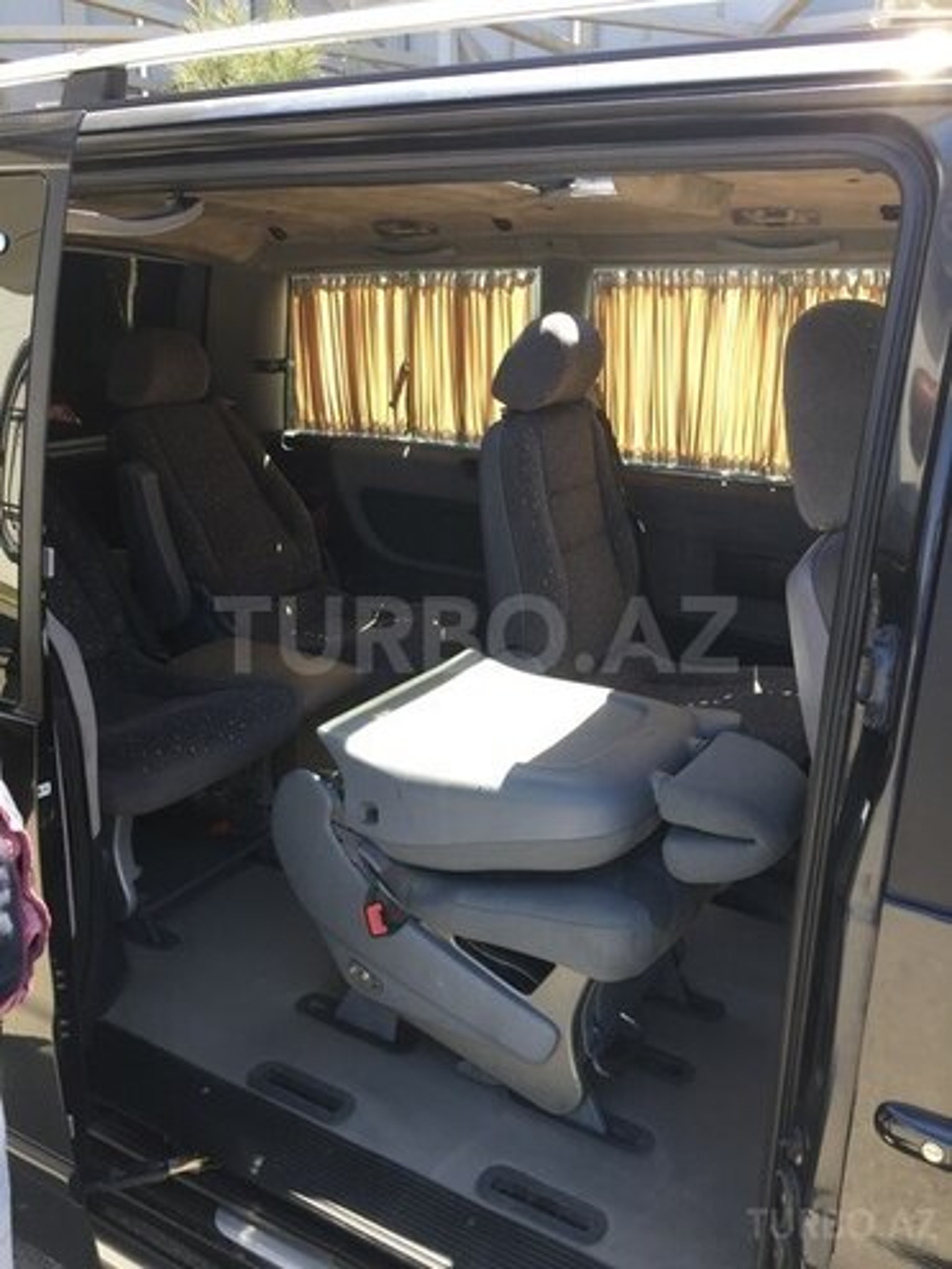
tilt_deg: -15.8
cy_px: 634
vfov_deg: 61.7
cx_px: 476
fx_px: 1063
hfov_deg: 48.2
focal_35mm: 29
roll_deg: +0.4
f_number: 2.2
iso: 32
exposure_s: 1/159
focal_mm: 4.15
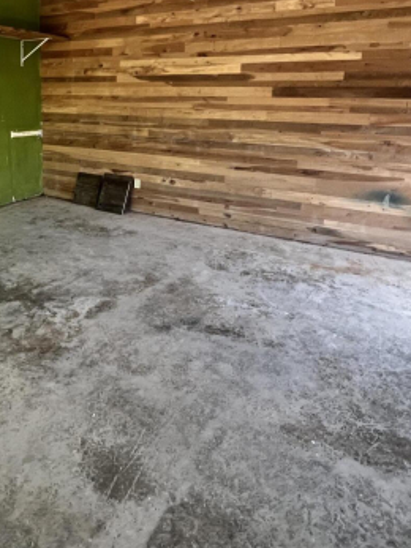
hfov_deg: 52.6
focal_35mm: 25
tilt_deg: -7.4
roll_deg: -1.5
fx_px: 396
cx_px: 106
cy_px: 159
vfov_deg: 66.4
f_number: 1.8
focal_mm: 1.57
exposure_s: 1/72
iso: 250
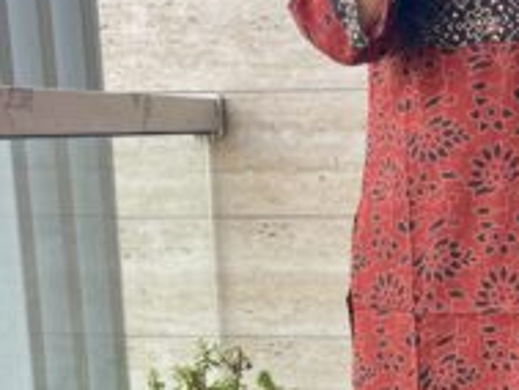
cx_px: 522
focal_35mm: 74
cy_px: 332
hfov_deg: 25.0
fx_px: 1110
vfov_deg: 19.6
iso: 40
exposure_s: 1/121
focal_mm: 5.1
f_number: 1.6
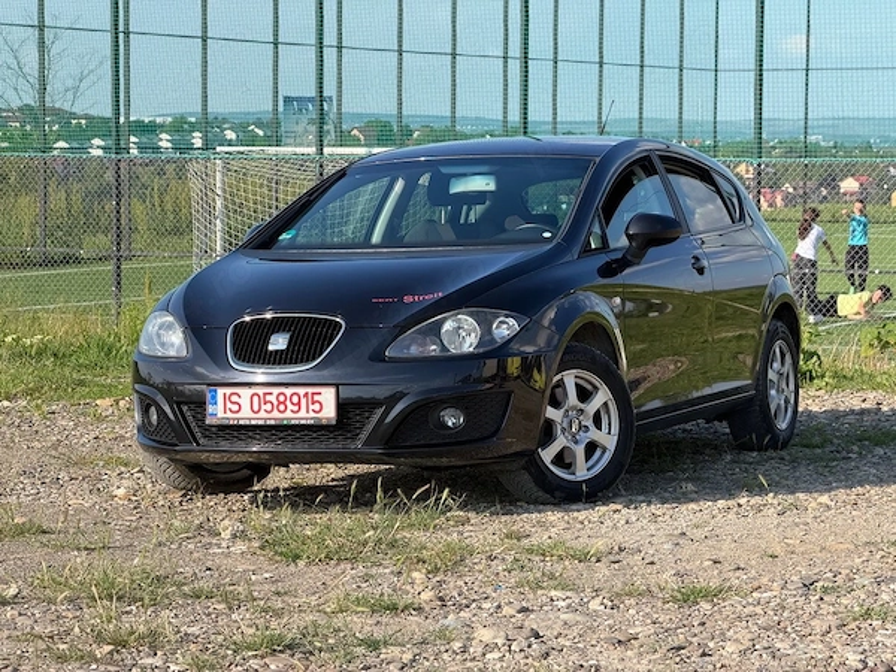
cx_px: 448
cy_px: 336
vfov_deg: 14.8
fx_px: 2588
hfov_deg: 19.6
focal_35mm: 100
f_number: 2.8
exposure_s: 1/564
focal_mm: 16.89
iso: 50
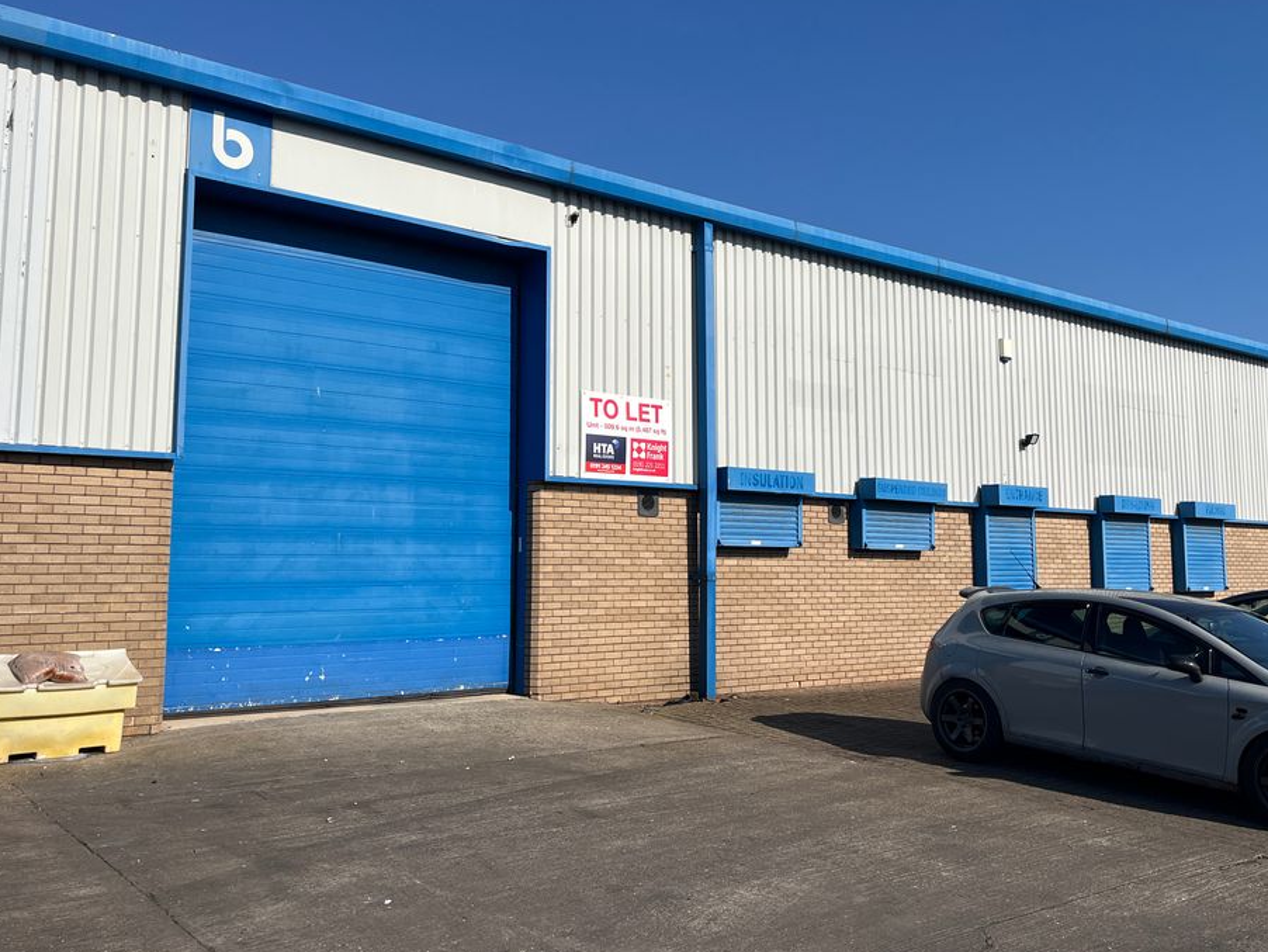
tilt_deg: +5.9
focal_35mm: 32
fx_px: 1172
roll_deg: +0.7
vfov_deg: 44.1
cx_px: 658
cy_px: 432
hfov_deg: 56.8
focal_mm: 5.1
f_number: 1.6
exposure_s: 1/6897
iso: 50
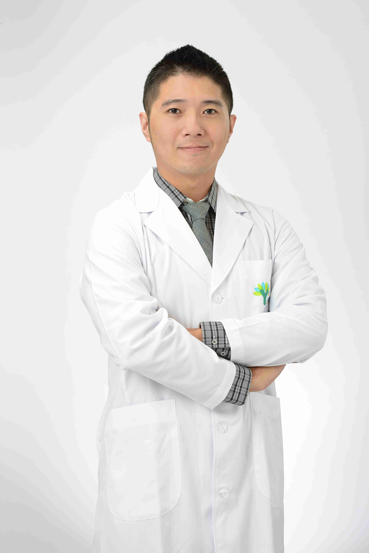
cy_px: 276
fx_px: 1260
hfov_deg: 16.7
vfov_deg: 24.8
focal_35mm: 82
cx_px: 184
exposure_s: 1/125
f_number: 11
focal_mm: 82
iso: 125
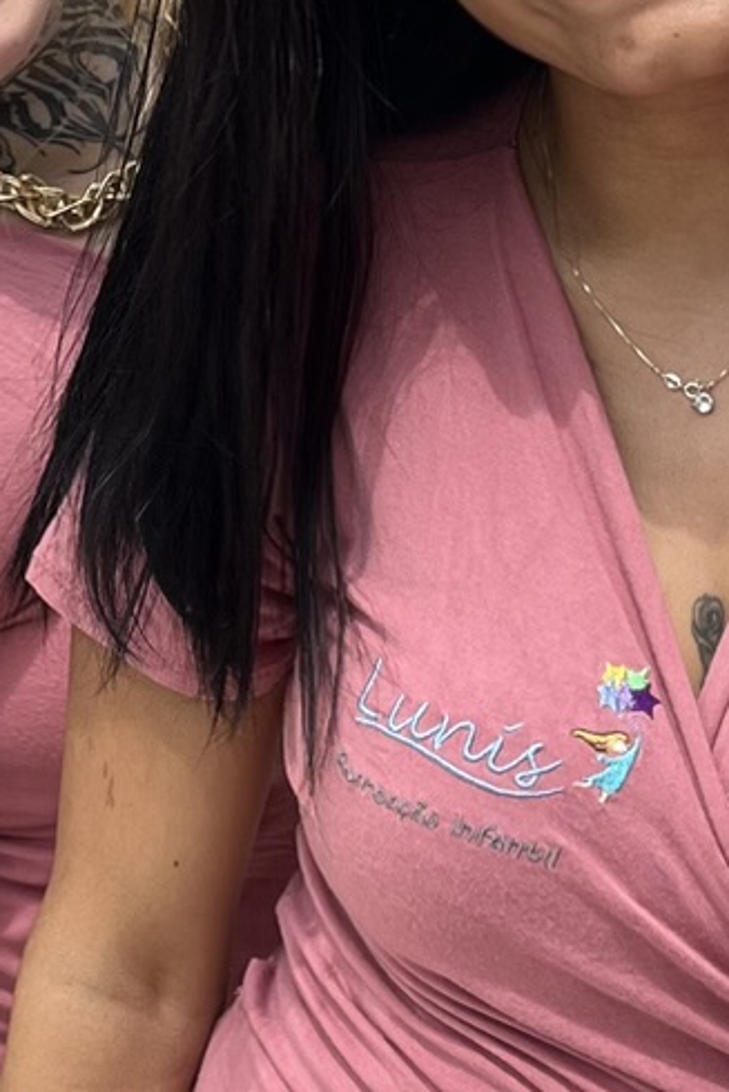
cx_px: 134
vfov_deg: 17.9
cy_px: 165
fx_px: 3430
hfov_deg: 12.1
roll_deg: -5.5
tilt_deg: -10.9
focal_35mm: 113
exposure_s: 1/3311
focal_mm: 5.1
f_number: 1.6
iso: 50
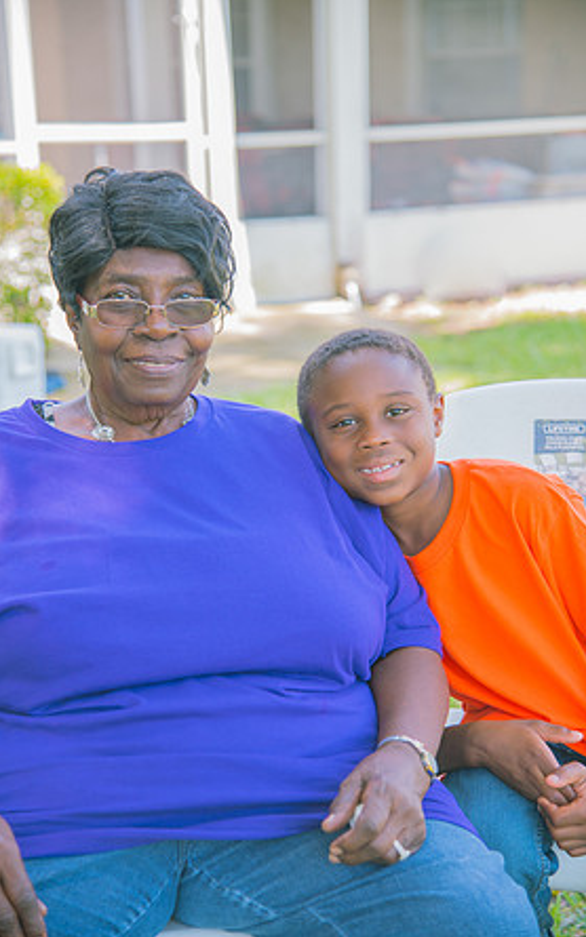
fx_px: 1840
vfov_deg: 28.6
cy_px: 472
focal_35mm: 72
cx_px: 296
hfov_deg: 18.1
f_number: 4
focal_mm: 70
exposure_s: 1/125
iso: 250
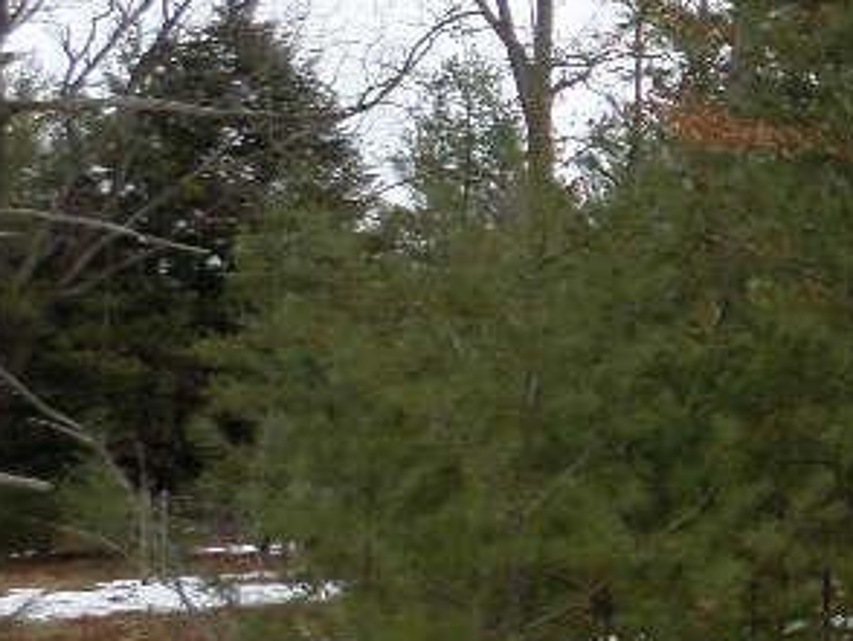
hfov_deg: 18.7
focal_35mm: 87
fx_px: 2146
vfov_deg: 16.8
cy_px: 70
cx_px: 1425
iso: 80
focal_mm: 4.5
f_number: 2.5
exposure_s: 1/250
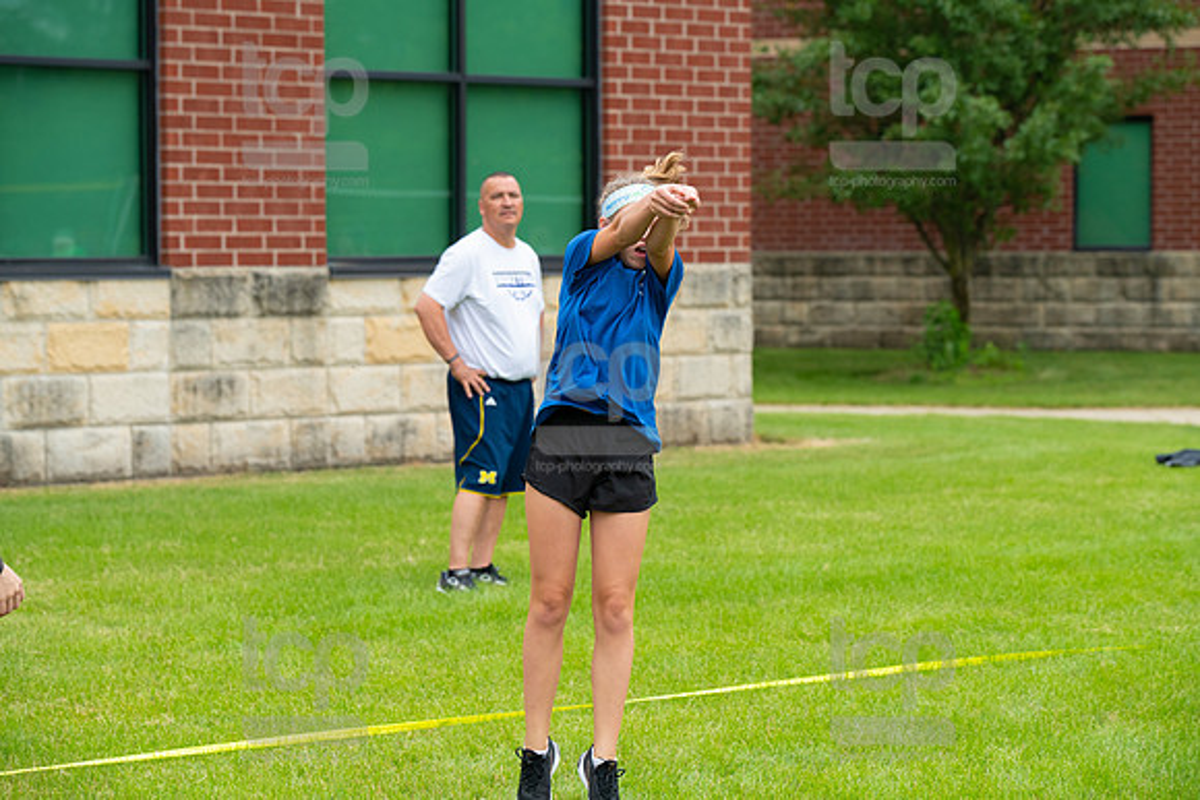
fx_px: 3867
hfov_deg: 17.6
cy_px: 400
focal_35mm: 116
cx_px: 600
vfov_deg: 11.8
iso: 640
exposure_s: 1/1250
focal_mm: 116
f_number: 4.5
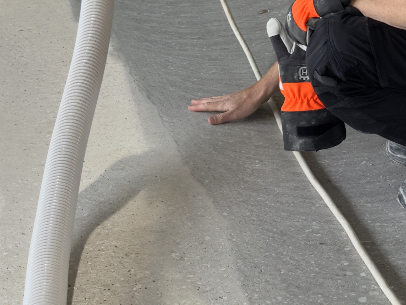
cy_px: 152
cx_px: 203
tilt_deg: -24.2
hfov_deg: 16.4
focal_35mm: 120
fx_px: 1407
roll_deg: +1.0
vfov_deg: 12.3
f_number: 2.8
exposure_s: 1/101
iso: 160
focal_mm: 15.66
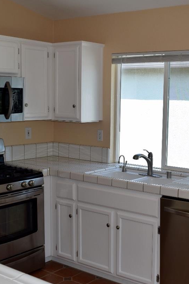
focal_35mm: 50
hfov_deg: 26.3
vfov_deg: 39.6
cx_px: 163
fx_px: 394
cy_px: 146
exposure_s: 1/125
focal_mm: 18
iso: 100
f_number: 5.6
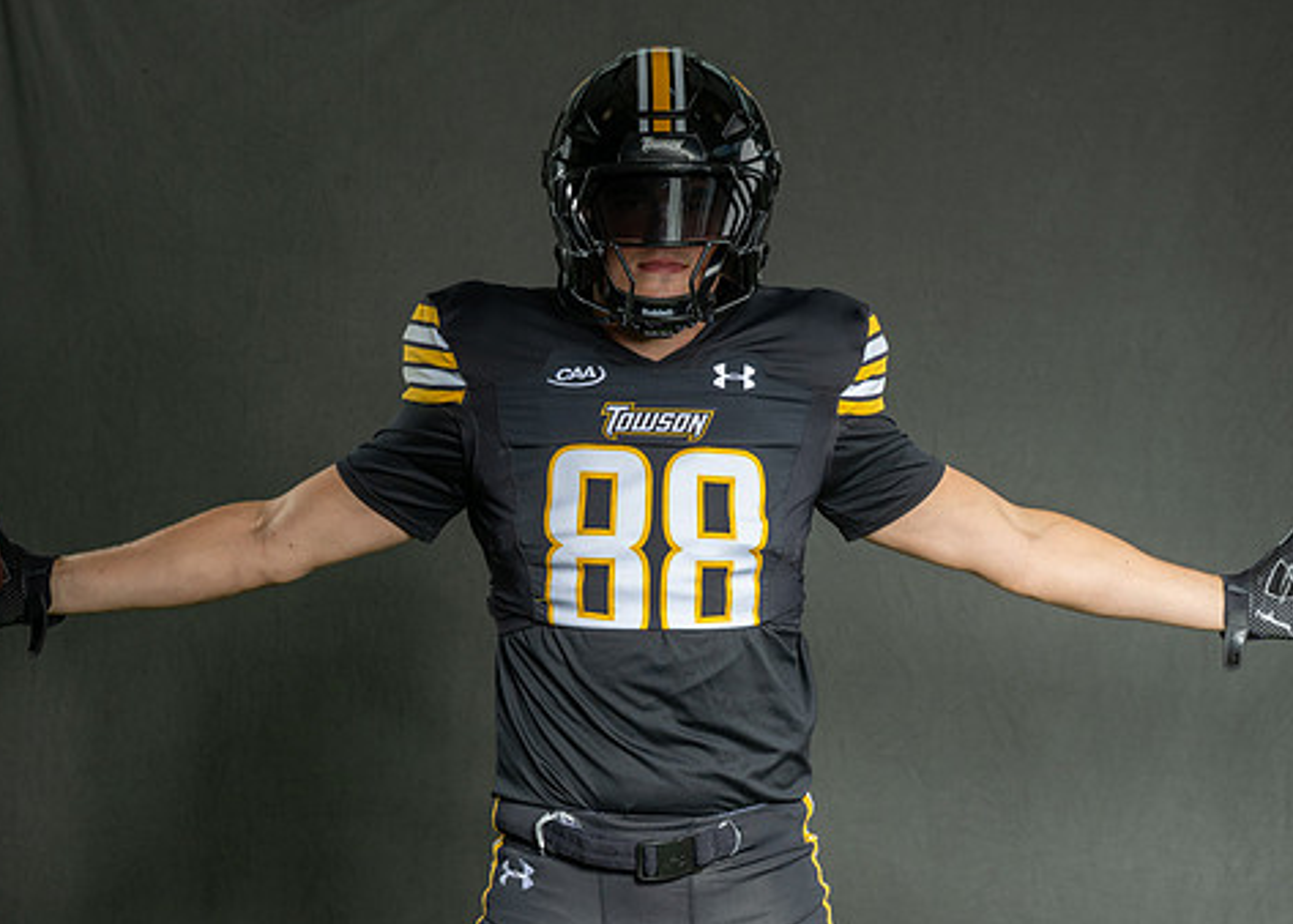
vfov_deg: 15.7
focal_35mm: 91
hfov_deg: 21.9
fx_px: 3342
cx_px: 622
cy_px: 514
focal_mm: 70
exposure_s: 1/200
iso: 200
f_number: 8
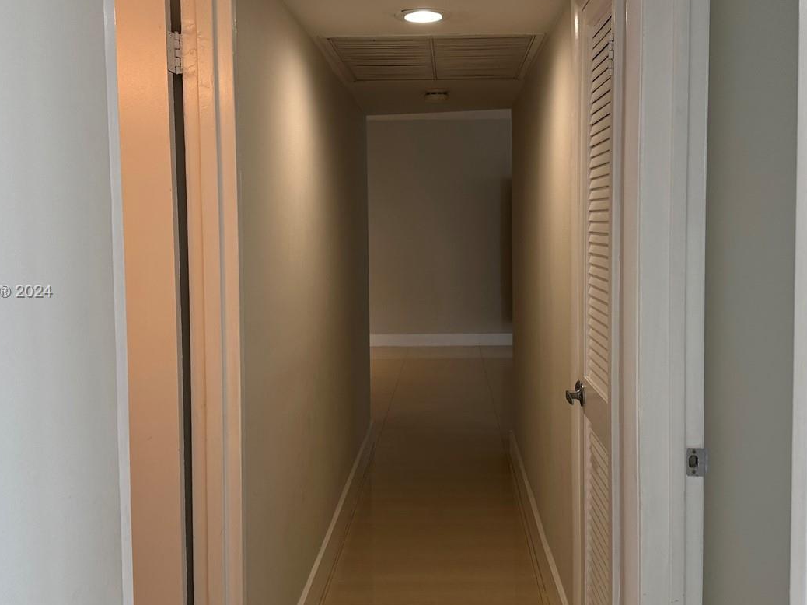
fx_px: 862
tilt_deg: -7.0
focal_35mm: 37
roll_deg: +0.1
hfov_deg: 50.1
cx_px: 425
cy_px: 292
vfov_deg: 38.6
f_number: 1.78
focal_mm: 6.86
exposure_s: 1/120
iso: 80
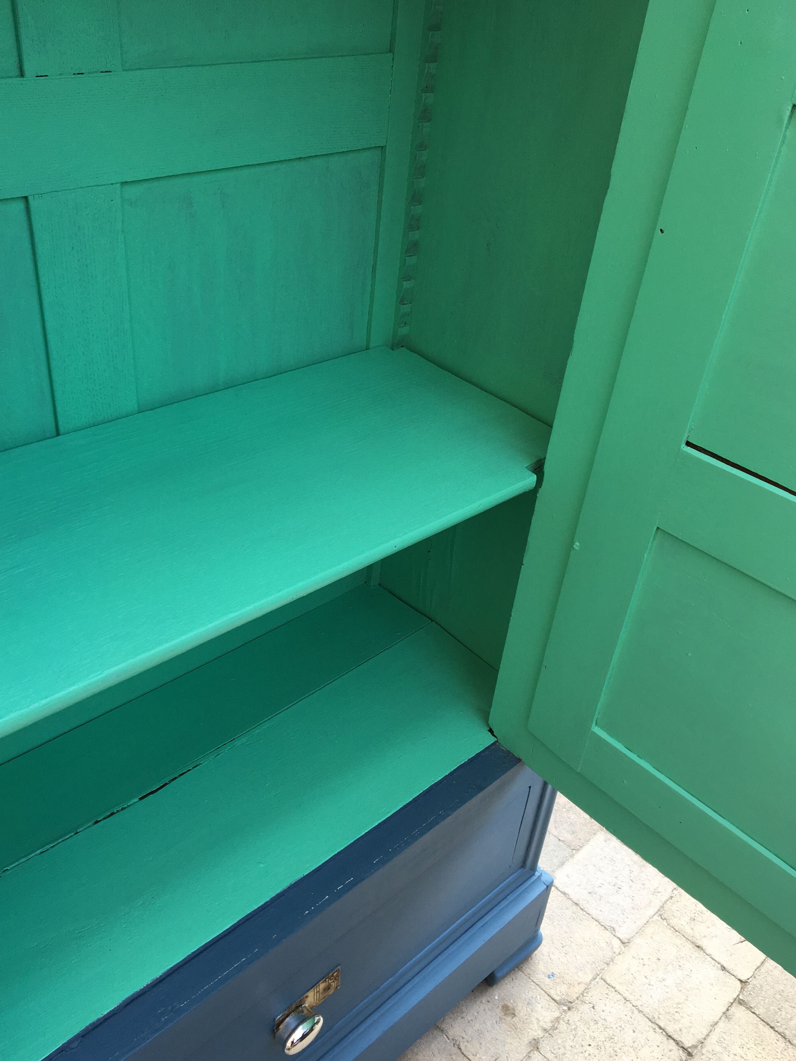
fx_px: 950
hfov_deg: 45.4
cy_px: 547
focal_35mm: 31
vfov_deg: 58.3
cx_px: 386
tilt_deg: -34.9
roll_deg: -5.7
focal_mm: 4.15
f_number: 2.2
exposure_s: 1/50
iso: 25
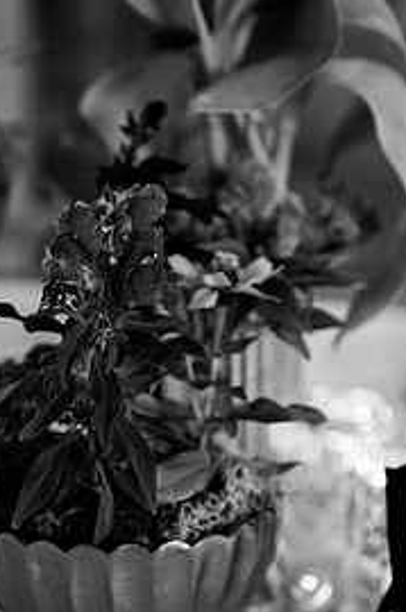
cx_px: 71
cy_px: 329
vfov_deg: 21.5
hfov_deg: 14.3
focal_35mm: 95
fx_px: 1613
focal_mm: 57
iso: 1000
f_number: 3.5
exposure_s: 1/200
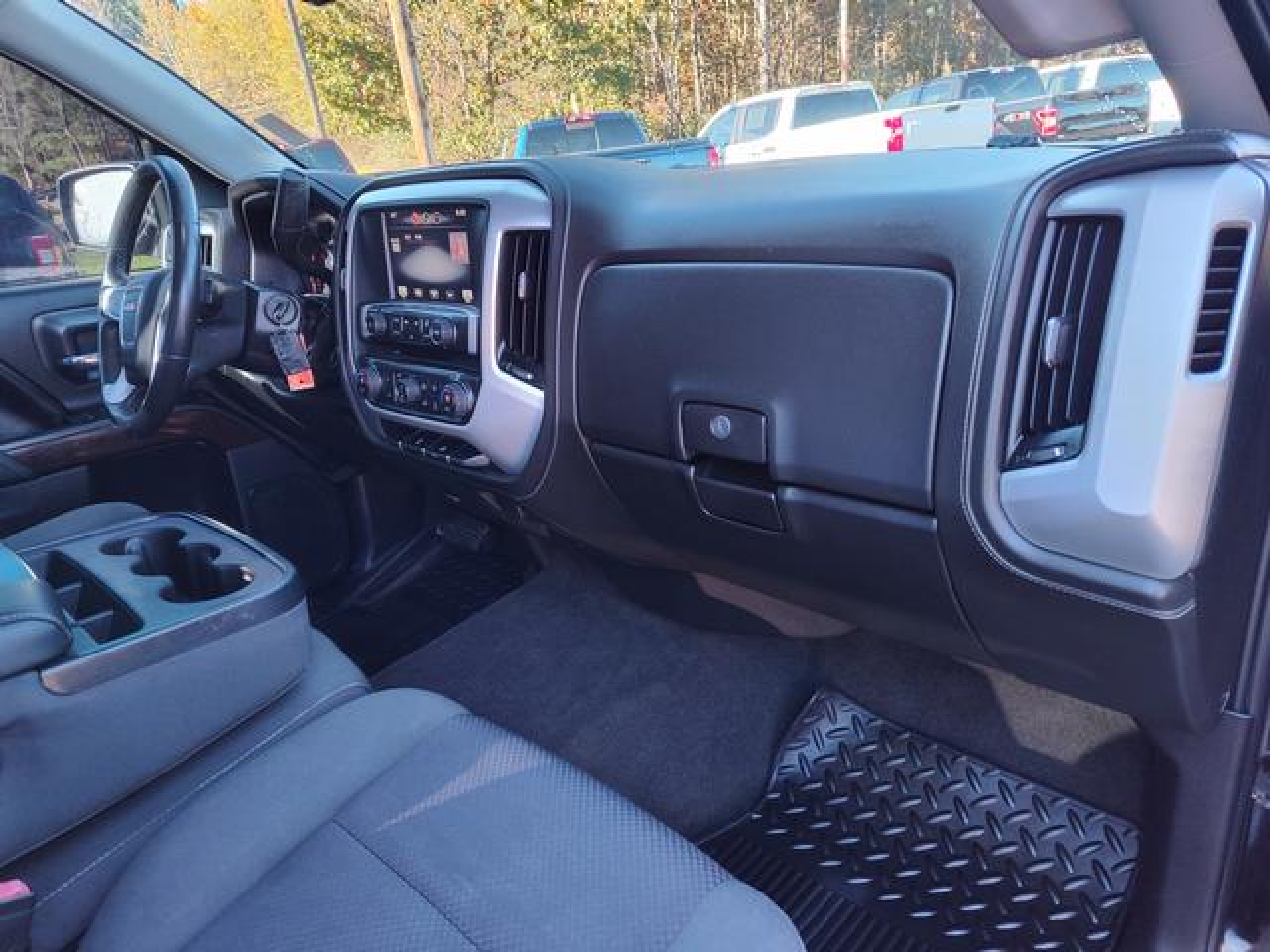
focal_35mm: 23
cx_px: 635
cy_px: 476
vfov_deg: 58.9
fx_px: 844
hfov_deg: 73.9
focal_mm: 5.56
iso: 174
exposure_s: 1/120
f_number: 1.88
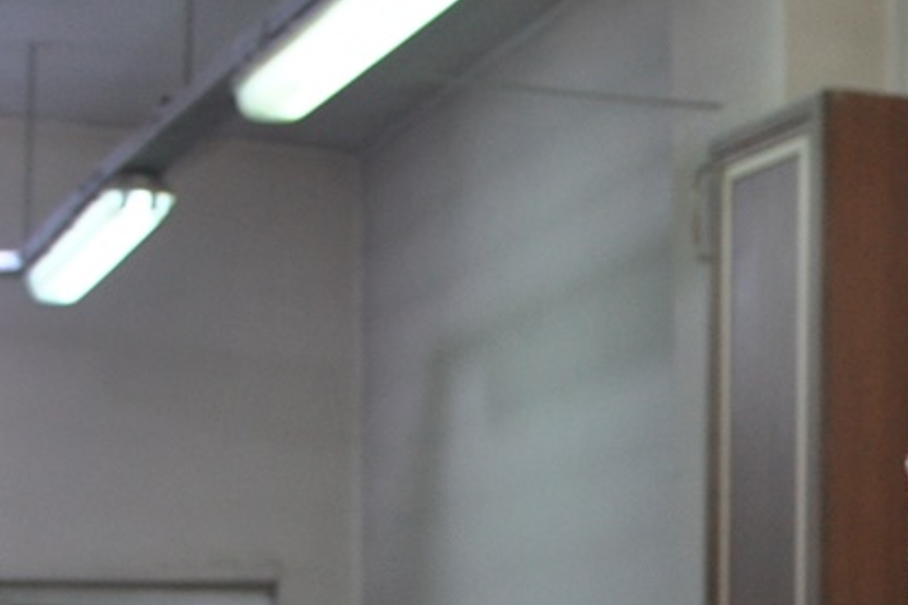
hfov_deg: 15.3
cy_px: 889
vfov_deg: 10.4
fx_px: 3227
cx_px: 1172
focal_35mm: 128
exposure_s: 1/60
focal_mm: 26
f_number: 4
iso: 800
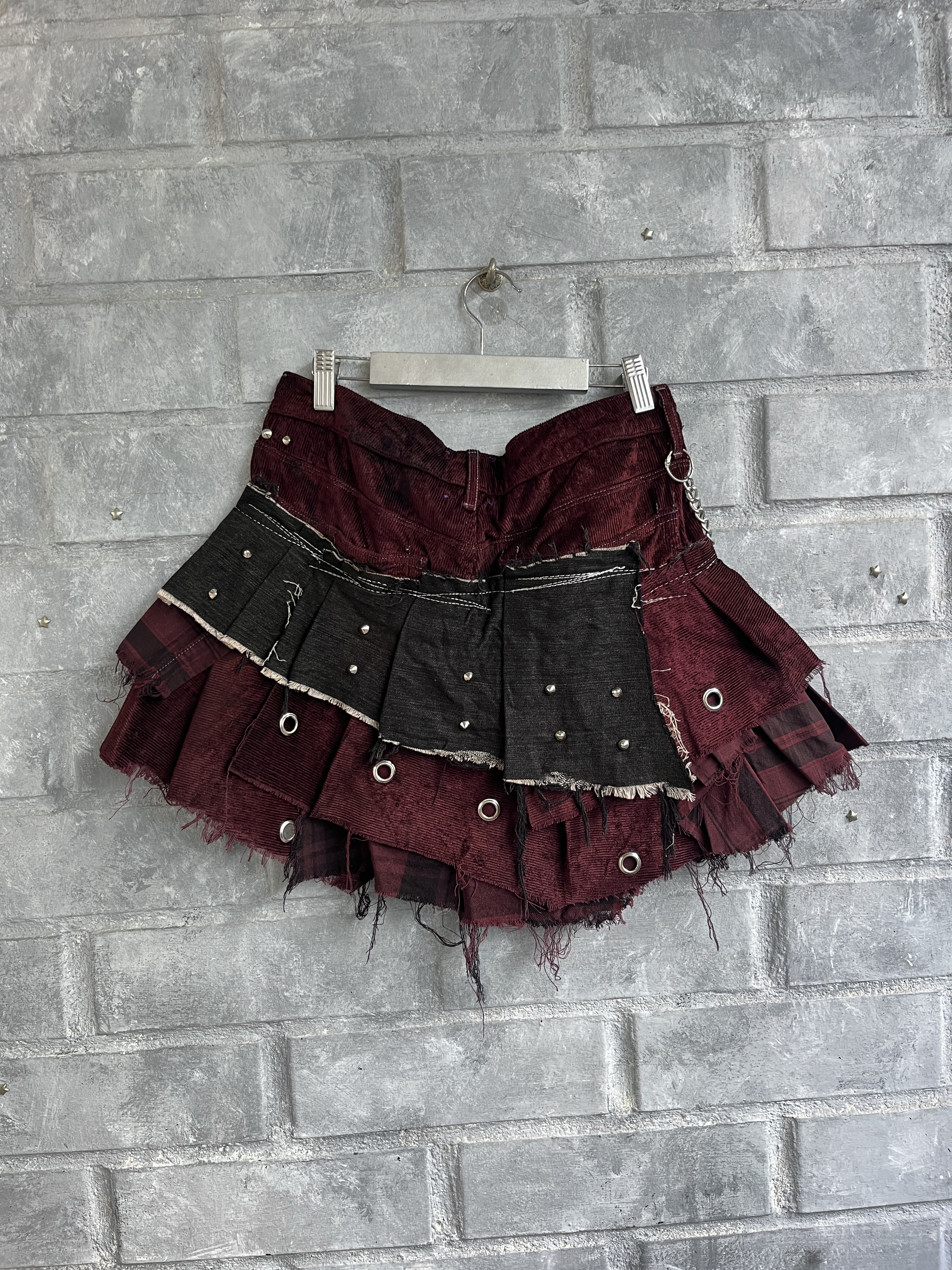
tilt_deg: -3.0
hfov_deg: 53.1
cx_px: 476
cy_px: 635
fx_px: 953
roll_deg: +3.9
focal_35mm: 26
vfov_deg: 67.3
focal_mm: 5.1
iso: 125
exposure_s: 1/77
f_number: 1.6
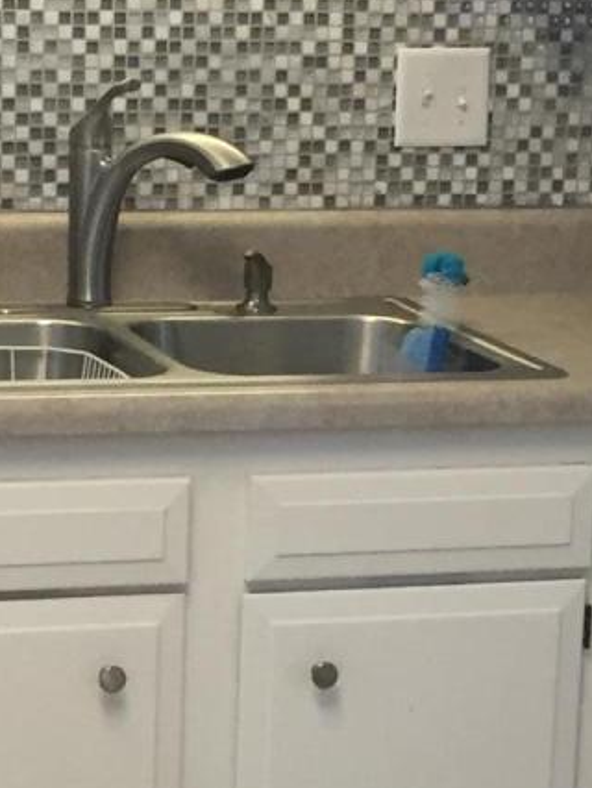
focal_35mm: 136
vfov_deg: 14.4
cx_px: 226
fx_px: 3098
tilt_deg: -13.1
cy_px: 623
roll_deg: -1.6
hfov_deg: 10.9
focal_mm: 4.15
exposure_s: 1/30
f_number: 2.2
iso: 50
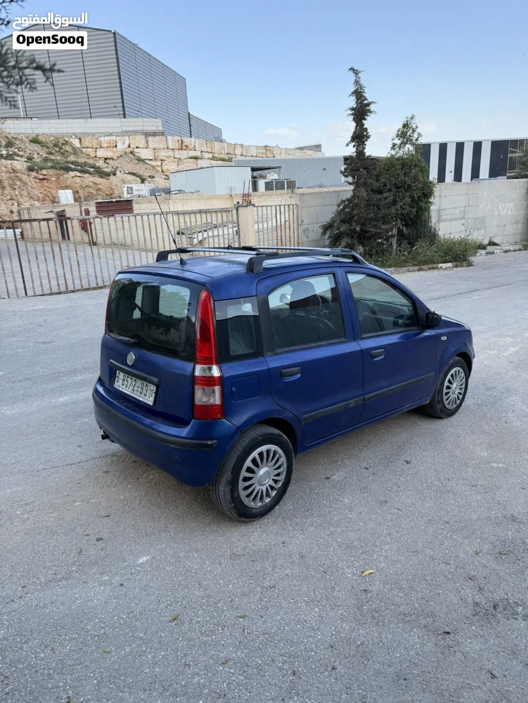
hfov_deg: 56.8
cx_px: 264
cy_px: 352
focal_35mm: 24
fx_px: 488
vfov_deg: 71.6
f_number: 1.78
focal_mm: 6.76
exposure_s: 1/1361
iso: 100
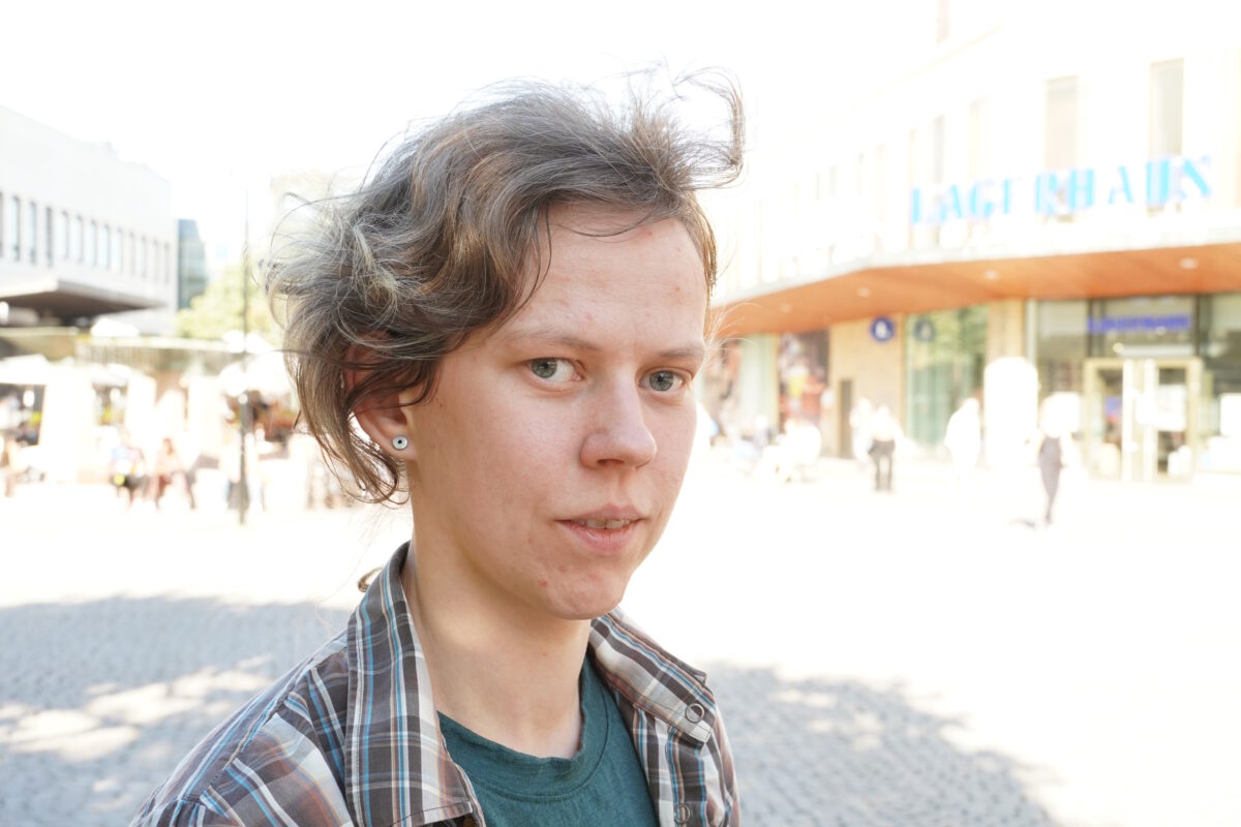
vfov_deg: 28.1
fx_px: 1655
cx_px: 620
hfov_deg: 41.1
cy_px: 414
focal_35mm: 48
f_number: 7.1
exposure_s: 1/100
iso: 400
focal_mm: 32
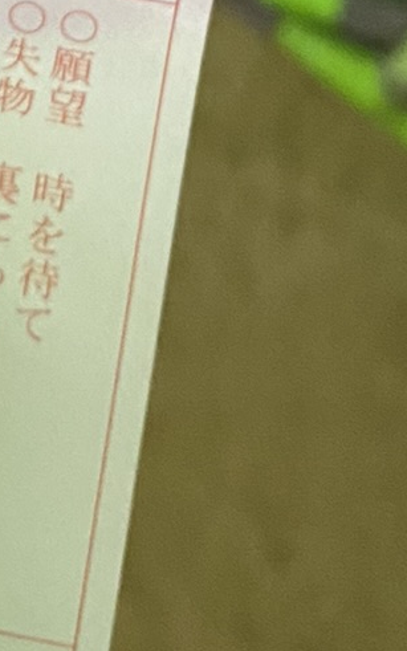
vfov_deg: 16.4
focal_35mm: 115
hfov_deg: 11.1
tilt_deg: -63.4
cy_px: -353
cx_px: -145
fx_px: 2040
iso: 400
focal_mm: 4.25
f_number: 1.8
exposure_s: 1/40
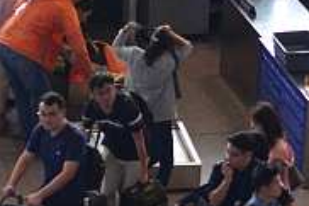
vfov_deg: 3.5
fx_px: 3379
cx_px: 134
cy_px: -38
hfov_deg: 5.2
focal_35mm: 394
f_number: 2.8
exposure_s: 1/60
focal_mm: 70
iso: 400
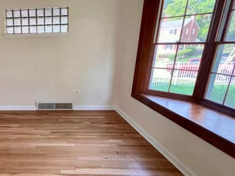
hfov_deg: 65.2
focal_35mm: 23
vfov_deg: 58.9
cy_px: 92
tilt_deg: -14.8
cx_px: 37
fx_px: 156
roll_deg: +1.1
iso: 125
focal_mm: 1.57
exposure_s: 1/99
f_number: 1.8
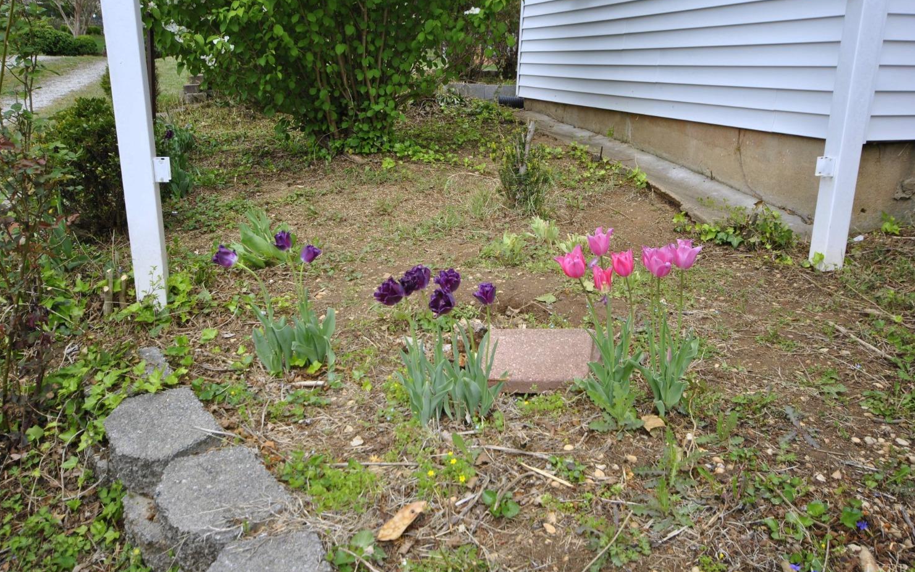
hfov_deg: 61.2
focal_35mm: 31
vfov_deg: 40.6
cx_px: 455
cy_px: 274
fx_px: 773
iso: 100
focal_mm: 20
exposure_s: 1/160
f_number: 6.3
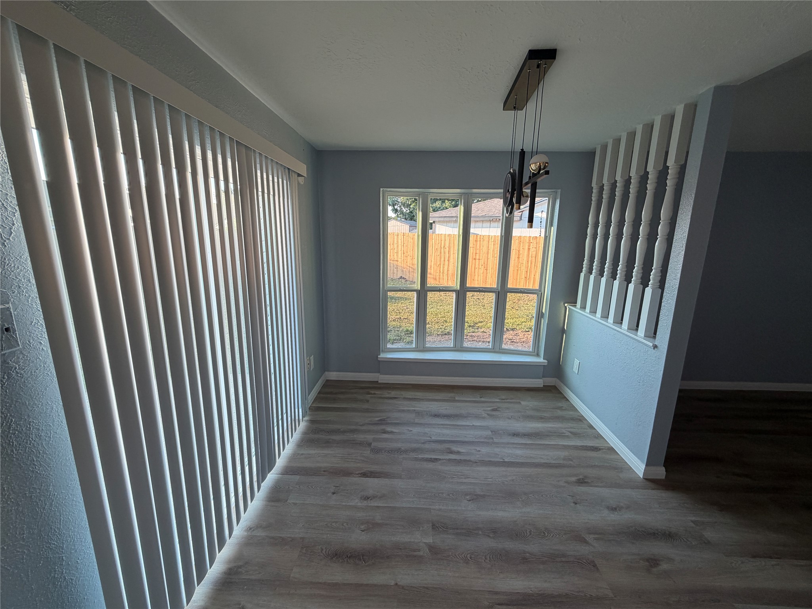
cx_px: 406
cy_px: 304
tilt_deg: -12.2
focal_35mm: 14
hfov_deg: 102.1
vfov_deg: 85.7
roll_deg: -0.8
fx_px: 328
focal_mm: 2.22
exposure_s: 1/120
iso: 100
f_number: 2.2
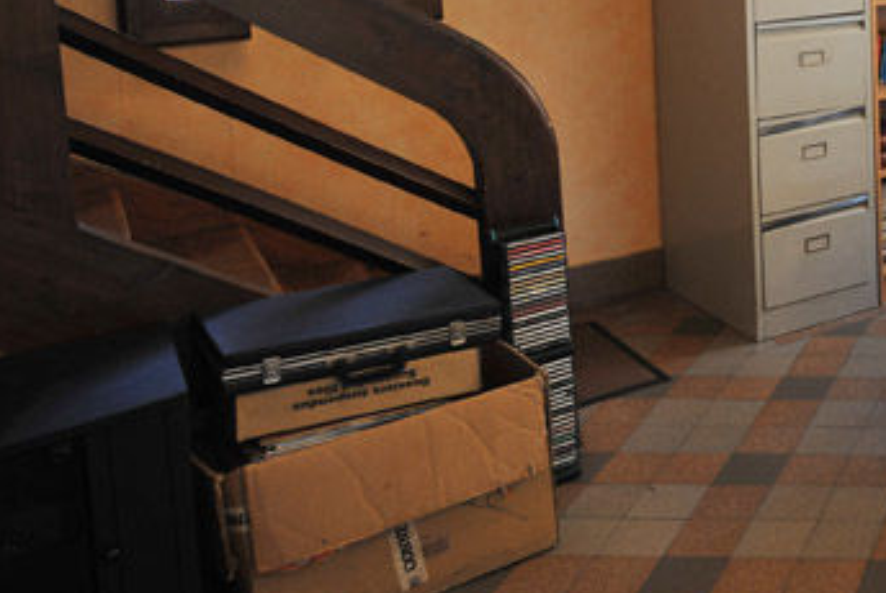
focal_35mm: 42
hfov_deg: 35.4
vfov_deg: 32.0
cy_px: 290
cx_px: 1087
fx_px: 1035
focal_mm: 17
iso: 200
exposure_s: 1/60
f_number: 4
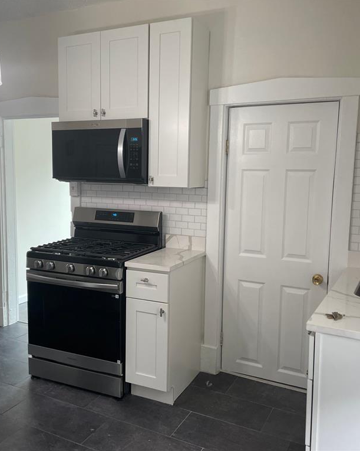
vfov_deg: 52.8
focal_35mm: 34
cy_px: 225
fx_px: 453
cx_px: 153
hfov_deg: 43.2
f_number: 1.6
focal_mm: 4.2
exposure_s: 1/120
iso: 100
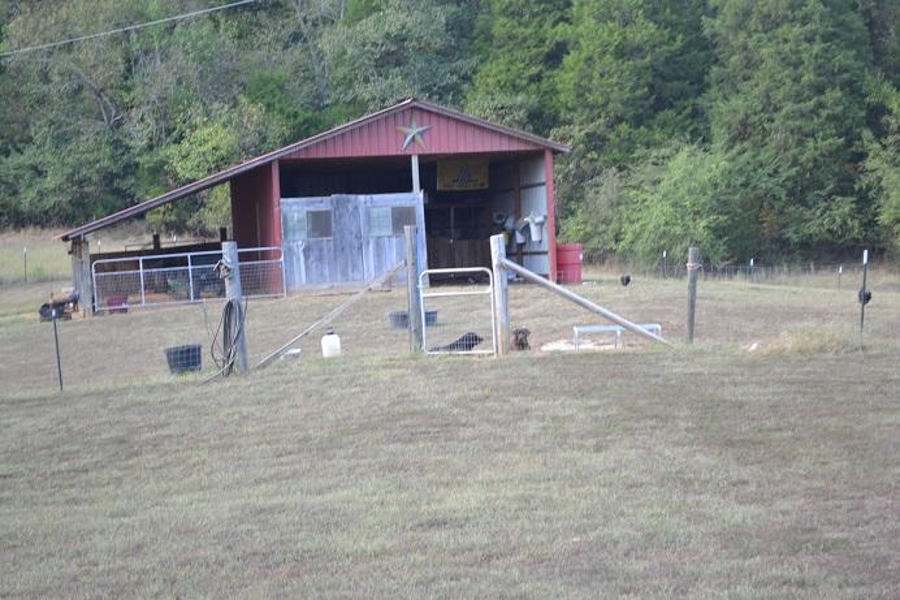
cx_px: 450
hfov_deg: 24.6
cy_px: 300
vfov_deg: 16.5
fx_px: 2062
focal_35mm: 82
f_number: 5.6
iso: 400
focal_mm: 55
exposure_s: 1/125
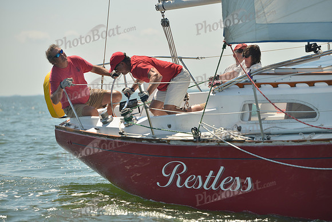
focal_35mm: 160
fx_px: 1476
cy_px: 111
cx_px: 166
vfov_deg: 8.6
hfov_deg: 12.8
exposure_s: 1/640
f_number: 5.6
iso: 200
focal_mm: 160
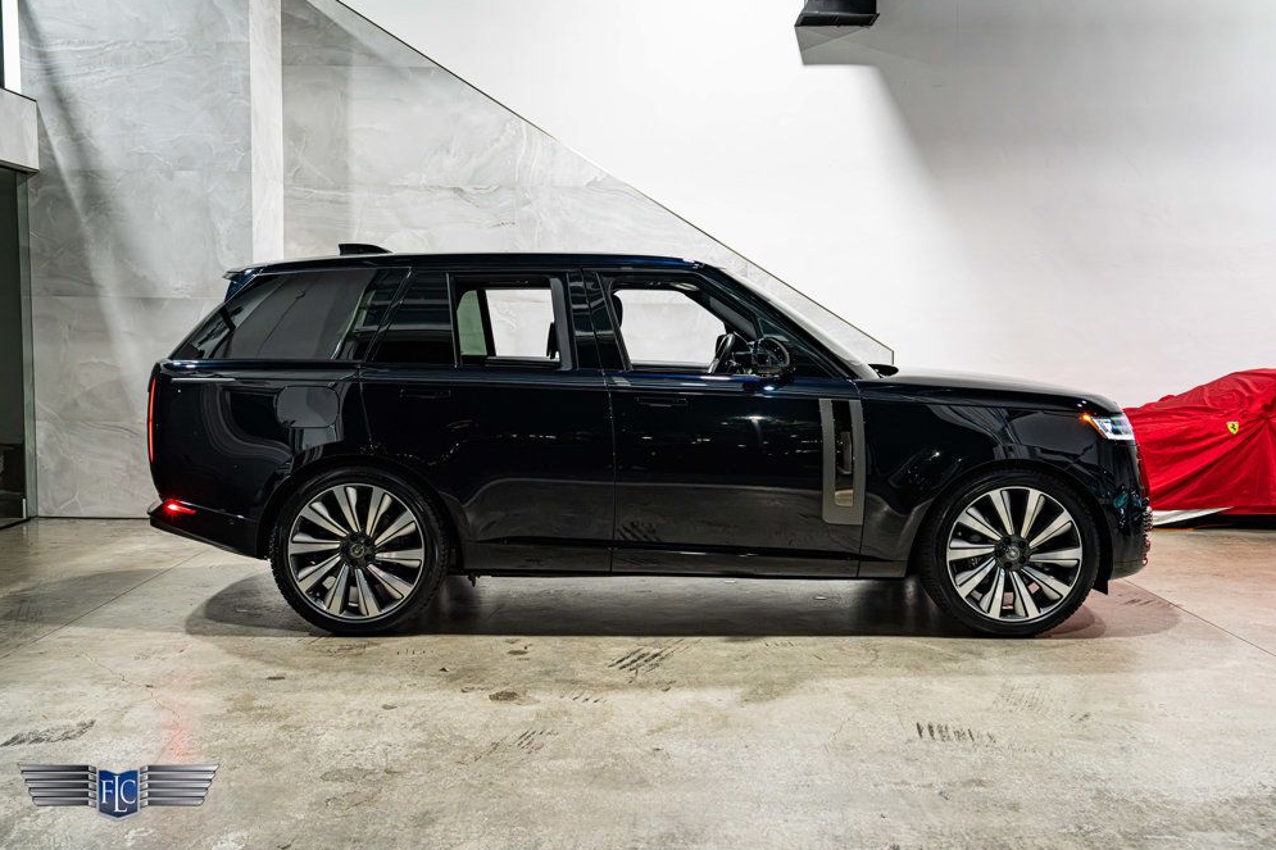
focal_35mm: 35
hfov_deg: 54.4
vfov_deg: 37.8
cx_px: 623
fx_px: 1240
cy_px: 420
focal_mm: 34
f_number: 5
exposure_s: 1/60
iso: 1600
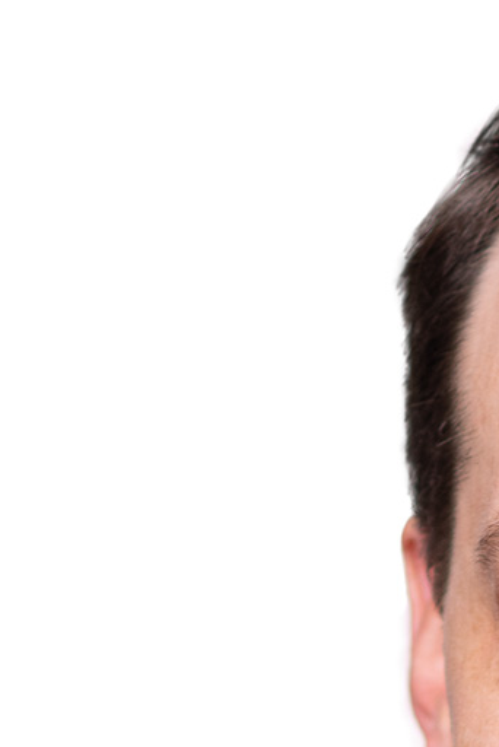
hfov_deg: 4.8
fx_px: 5855
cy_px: 1010
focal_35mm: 282
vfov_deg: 7.2
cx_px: 781
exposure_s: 1/200
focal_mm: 85
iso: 125
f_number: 2.5
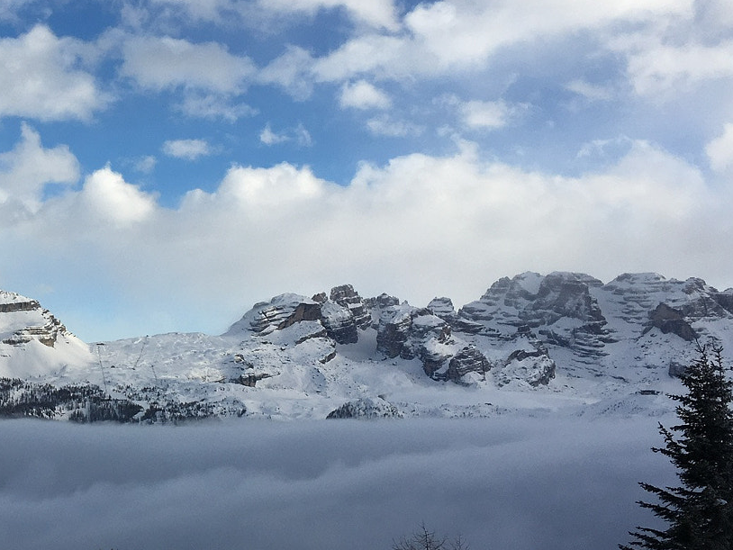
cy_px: 284
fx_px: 1207
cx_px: 46
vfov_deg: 25.7
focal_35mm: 57
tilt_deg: +4.7
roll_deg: -0.5
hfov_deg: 31.8
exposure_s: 1/1748
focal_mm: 4.15
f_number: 2.2
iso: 25
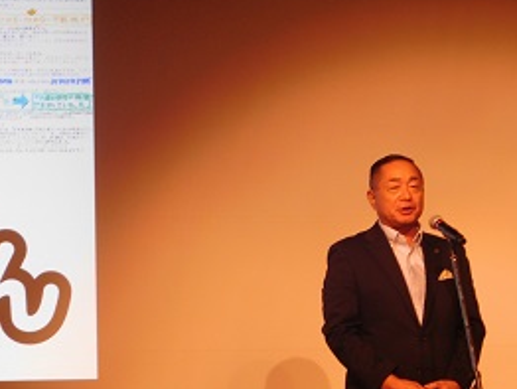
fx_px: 4619
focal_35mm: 309
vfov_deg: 4.8
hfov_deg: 6.4
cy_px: 237
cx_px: 292
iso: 320
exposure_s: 1/30
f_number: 5.5
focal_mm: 40.1
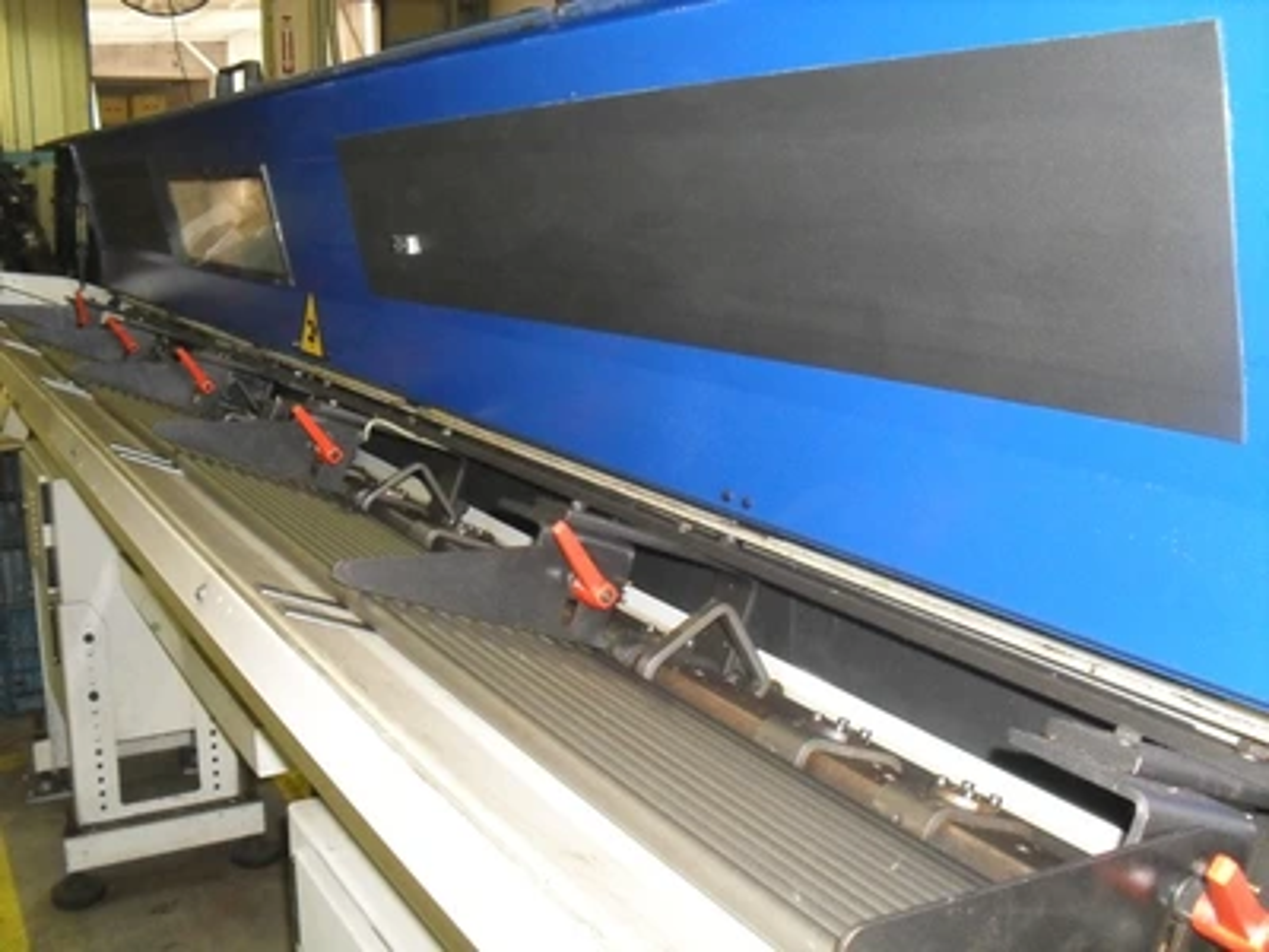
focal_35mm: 35
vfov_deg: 40.7
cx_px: 634
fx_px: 1283
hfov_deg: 52.6
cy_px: 476
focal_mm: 6.3
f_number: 3.2
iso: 240
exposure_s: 1/45
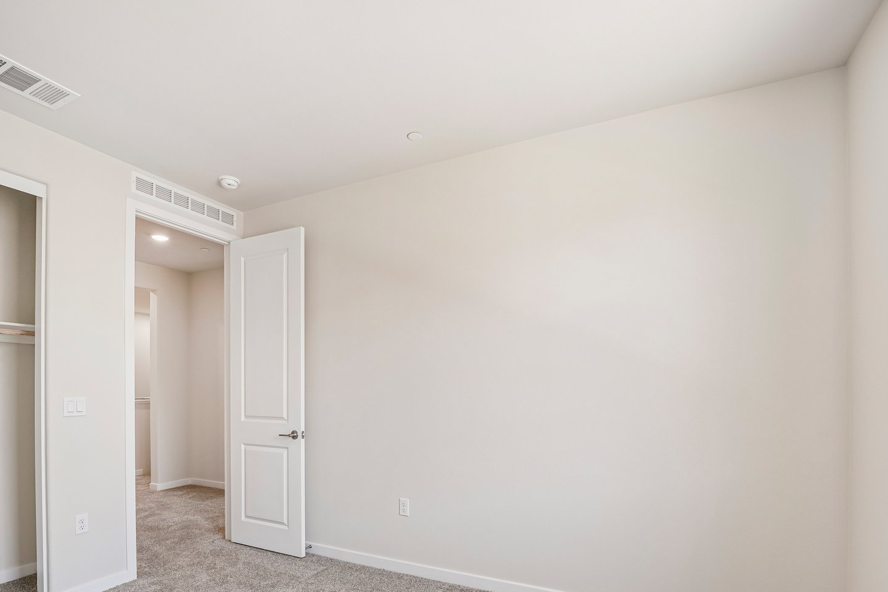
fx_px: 419
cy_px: 385
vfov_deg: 68.8
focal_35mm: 17
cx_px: 453
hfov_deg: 93.3
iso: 320
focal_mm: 12
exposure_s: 1/30
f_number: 7.1
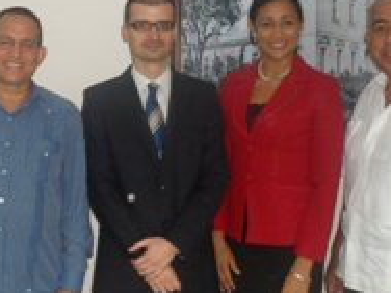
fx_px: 700
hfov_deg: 30.0
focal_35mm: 62
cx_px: 48
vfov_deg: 23.6
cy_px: 156
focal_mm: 4.9
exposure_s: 1/45
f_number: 3.3
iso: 200
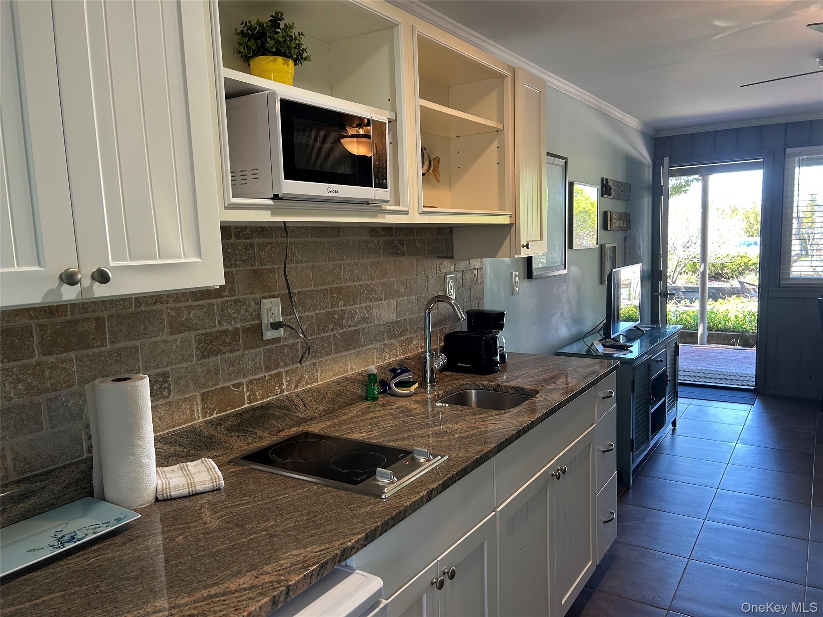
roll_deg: +1.9
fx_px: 618
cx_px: 412
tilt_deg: -6.6
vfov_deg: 53.1
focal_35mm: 26
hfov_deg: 67.3
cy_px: 308
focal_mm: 5.7
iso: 64
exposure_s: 1/60
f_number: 1.5
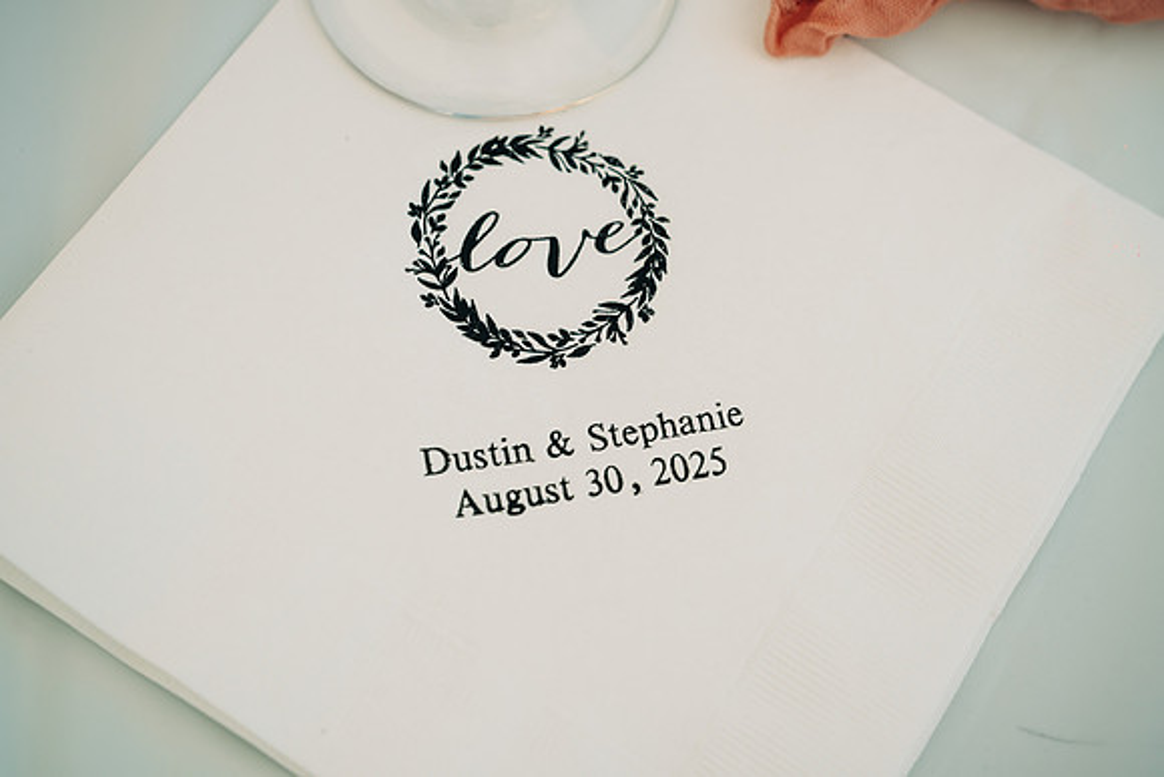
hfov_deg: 28.8
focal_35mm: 70
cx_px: 582
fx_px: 2264
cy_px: 388
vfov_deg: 19.5
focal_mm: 70
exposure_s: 1/125
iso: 250
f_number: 5.6
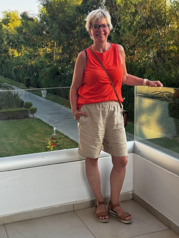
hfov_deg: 28.6
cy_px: 118
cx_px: 86
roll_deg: +1.5
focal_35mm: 51
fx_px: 352
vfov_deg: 37.5
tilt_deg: -9.6
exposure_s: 1/341
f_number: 1.78
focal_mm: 6.76
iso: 64
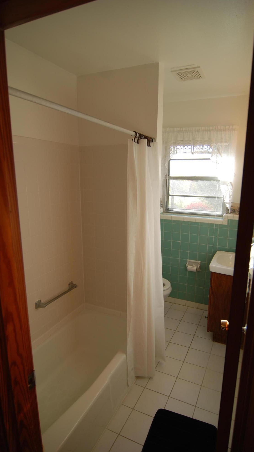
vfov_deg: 89.6
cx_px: 146
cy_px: 227
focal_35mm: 19
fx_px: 227
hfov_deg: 58.1
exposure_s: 1/60
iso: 100
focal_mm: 12
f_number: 4
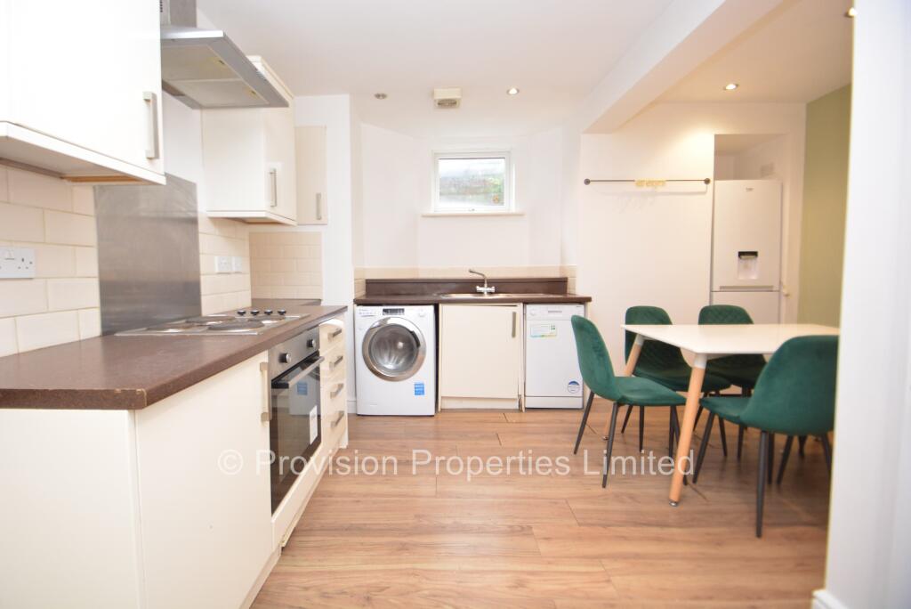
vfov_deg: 77.4
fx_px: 380
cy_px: 304
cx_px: 456
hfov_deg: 100.4
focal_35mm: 15
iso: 1000
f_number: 3.5
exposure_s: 1/30
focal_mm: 10
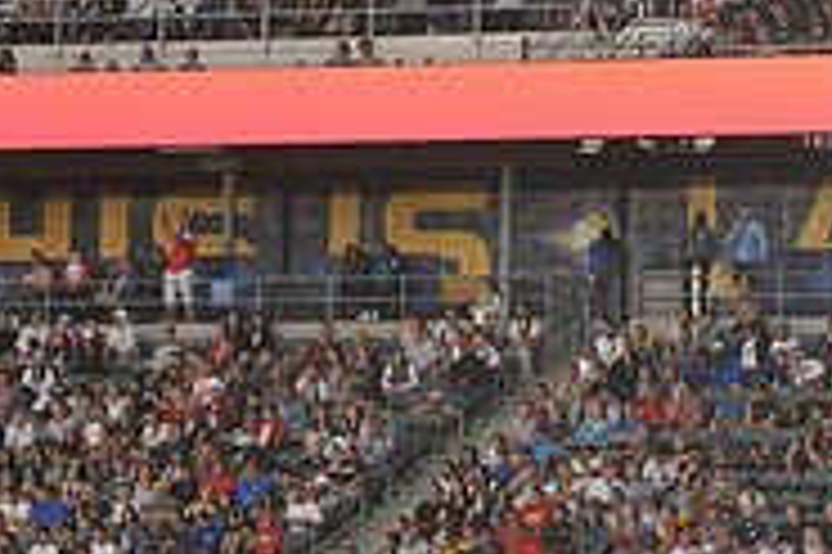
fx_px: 7597
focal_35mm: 329
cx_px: 652
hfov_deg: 6.3
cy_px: 135
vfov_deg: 4.2
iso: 1250
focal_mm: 105
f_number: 2.8
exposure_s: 1/1000
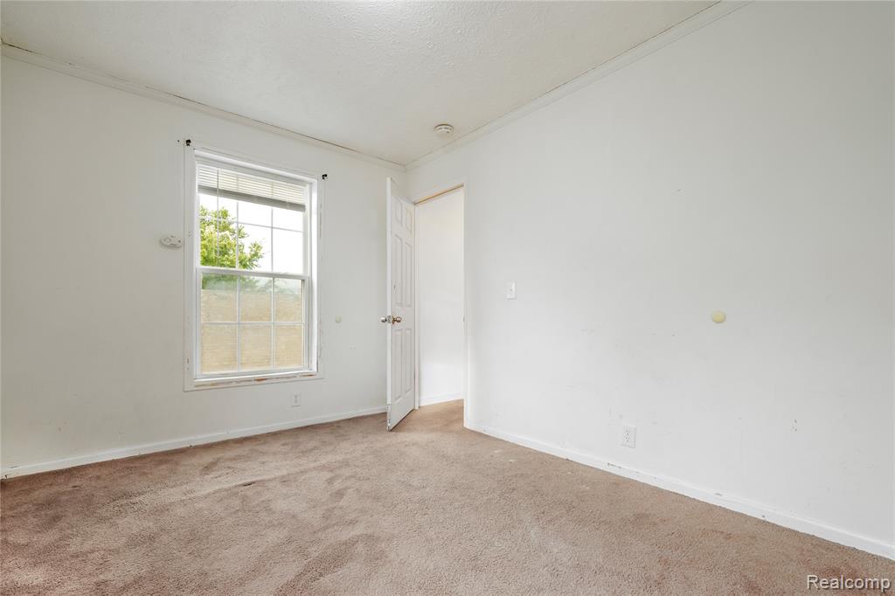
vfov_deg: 77.3
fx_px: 373
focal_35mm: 15
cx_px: 448
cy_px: 298
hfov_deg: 100.4
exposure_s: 1/1.67
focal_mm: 10
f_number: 8
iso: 100
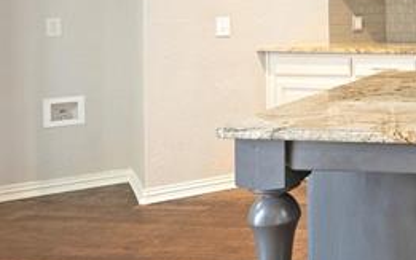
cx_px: 585
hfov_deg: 28.8
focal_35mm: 52
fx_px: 589
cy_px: 9
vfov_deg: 23.9
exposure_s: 1/3
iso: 640
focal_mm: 13
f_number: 9
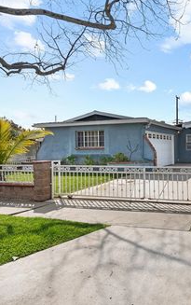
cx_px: 188
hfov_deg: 39.7
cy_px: 152
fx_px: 233
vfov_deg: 66.4
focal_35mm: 28
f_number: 9
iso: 250
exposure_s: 1/320
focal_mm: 18
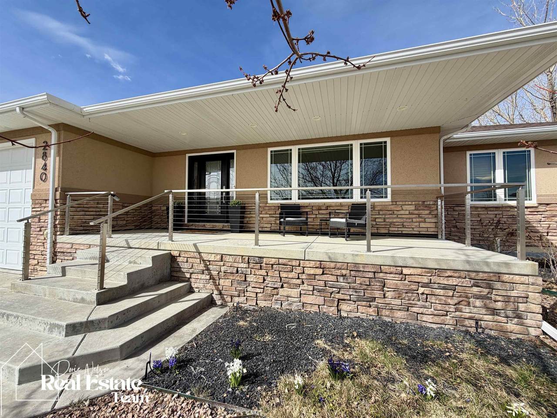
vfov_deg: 85.7
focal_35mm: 14
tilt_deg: +1.0
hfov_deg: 102.1
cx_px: 278
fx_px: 225
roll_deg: +0.2
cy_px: 209
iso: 20
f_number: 2.2
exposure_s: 1/799
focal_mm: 2.22
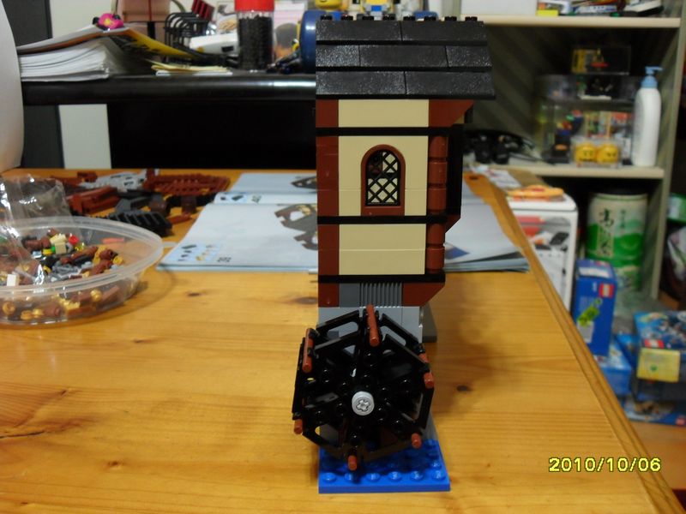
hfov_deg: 52.6
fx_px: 694
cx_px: 343
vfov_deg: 40.7
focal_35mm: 35
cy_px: 257
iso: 200
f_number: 2.8
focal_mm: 6.2
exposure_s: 1/10
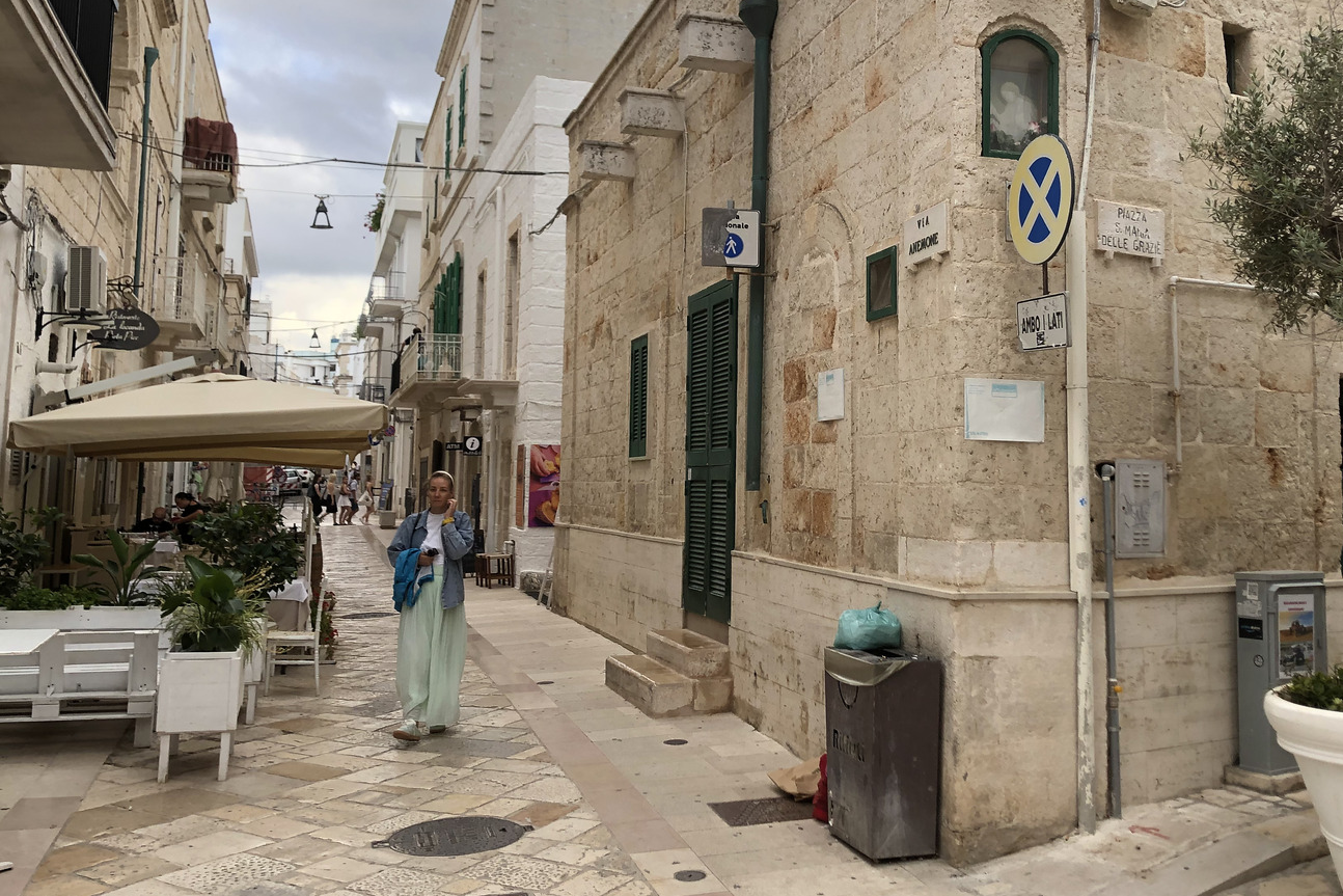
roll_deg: -0.1
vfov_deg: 36.8
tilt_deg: +5.4
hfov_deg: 53.0
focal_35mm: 36
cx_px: 739
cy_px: 363
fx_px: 1343
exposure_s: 1/358
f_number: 1.8
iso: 20
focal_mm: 4
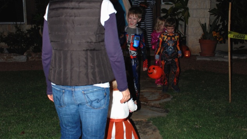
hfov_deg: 33.8
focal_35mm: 62
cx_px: 125
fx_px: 406
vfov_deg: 19.4
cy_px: 58
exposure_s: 1/60
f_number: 4
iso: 200
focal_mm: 26
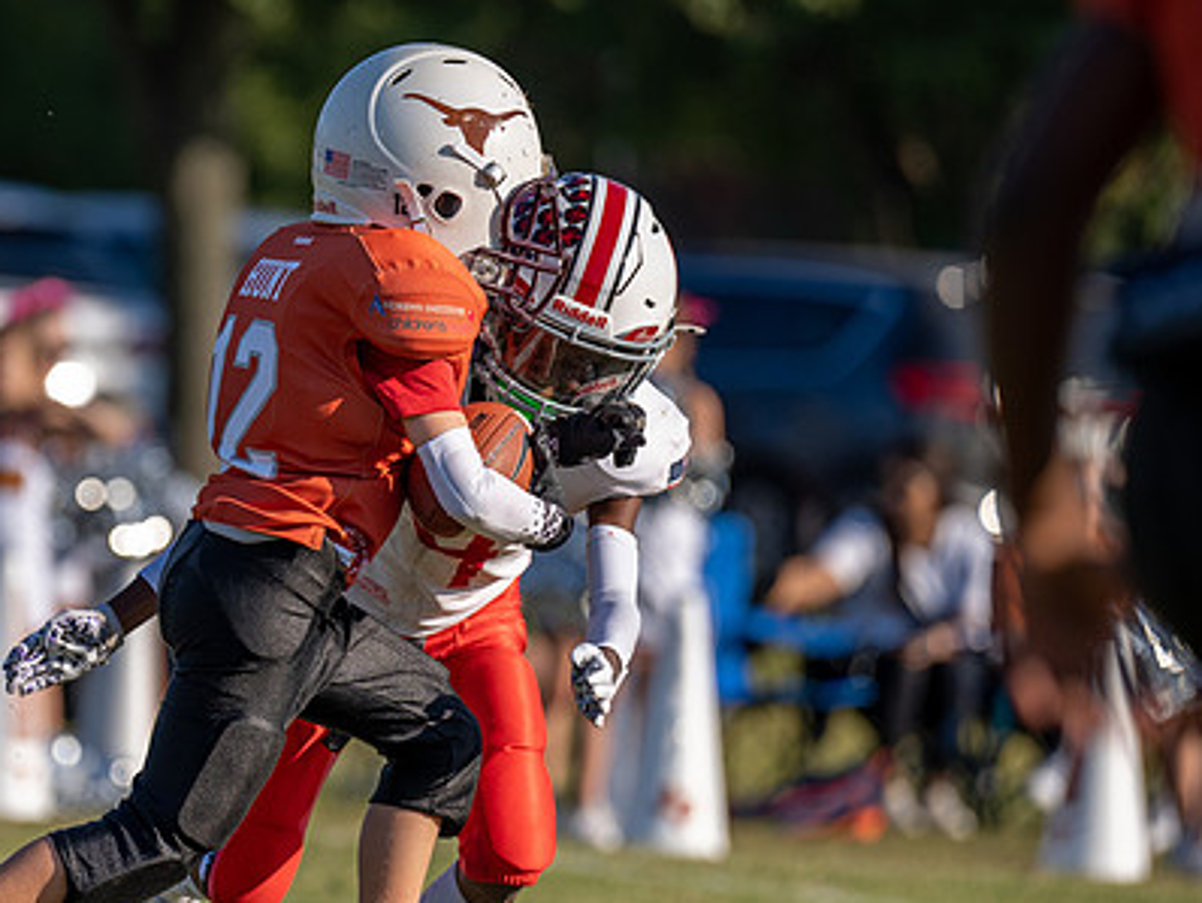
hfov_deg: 4.2
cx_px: 215
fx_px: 16504
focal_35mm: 475
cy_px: 507
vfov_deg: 3.1
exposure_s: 1/2000
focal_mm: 200
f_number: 2.8
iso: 100
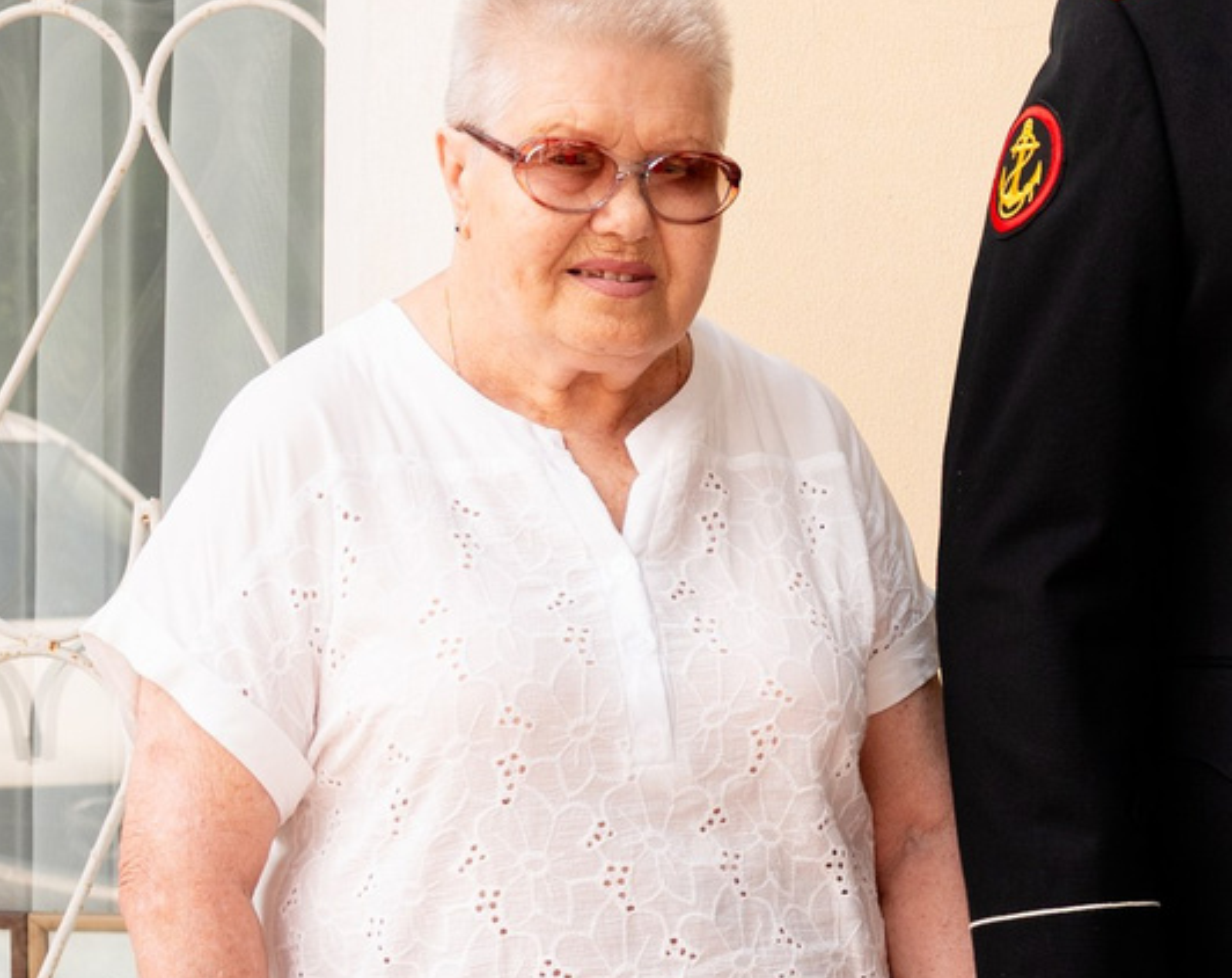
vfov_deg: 11.5
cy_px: 517
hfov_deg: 13.3
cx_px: 2102
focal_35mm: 133
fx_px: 4834
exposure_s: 1/320
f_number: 3.5
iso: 100
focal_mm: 24
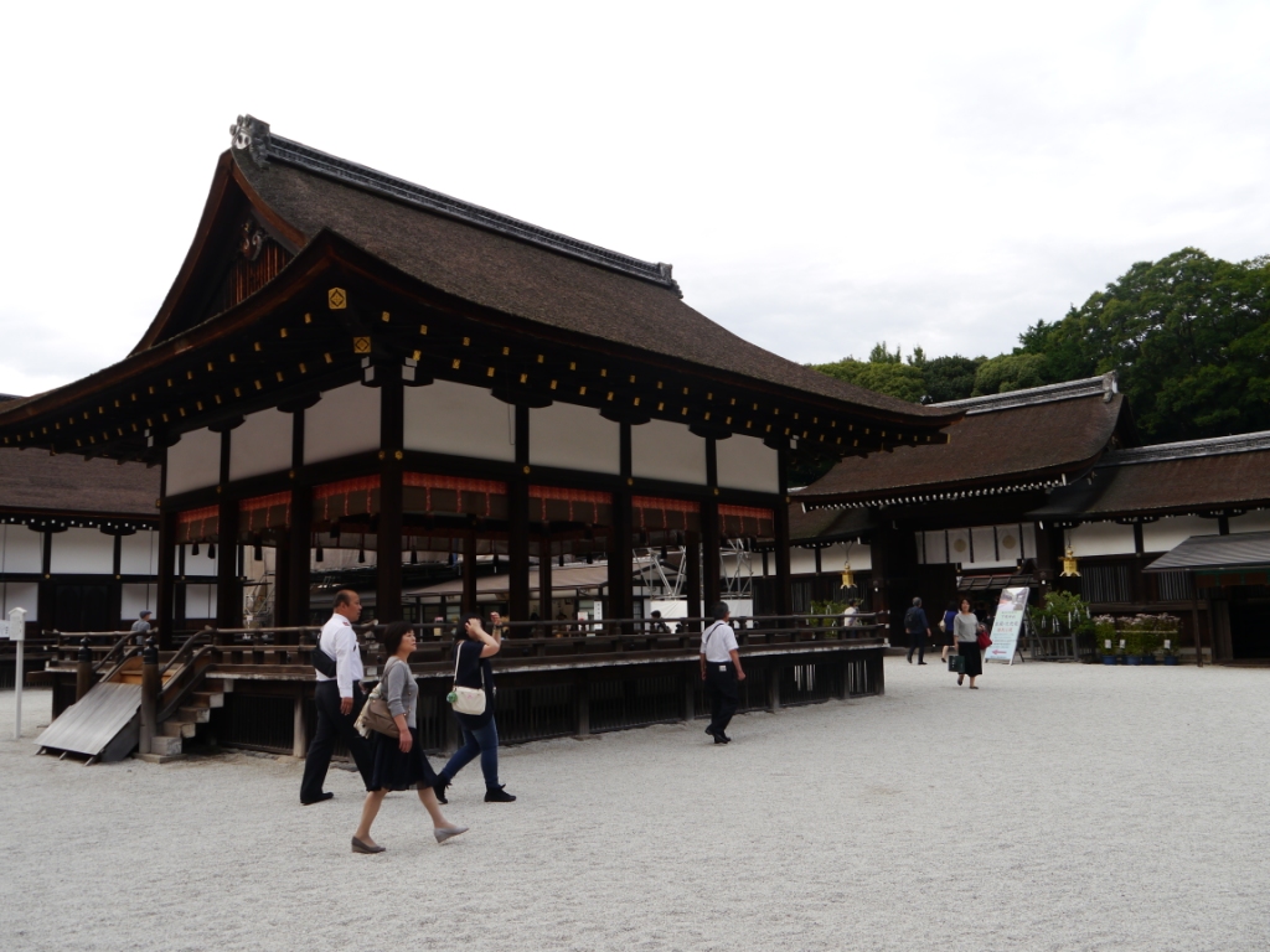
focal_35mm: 30
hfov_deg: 60.0
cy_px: 476
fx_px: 1101
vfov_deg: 46.8
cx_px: 635
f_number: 5.6
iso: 160
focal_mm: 15
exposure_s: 1/200
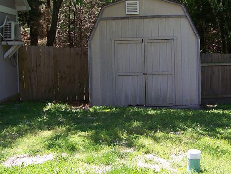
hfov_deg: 30.6
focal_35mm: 63
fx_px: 420
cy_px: 54
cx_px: 139
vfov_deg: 23.2
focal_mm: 5.85
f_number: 2.8
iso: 64
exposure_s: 1/200
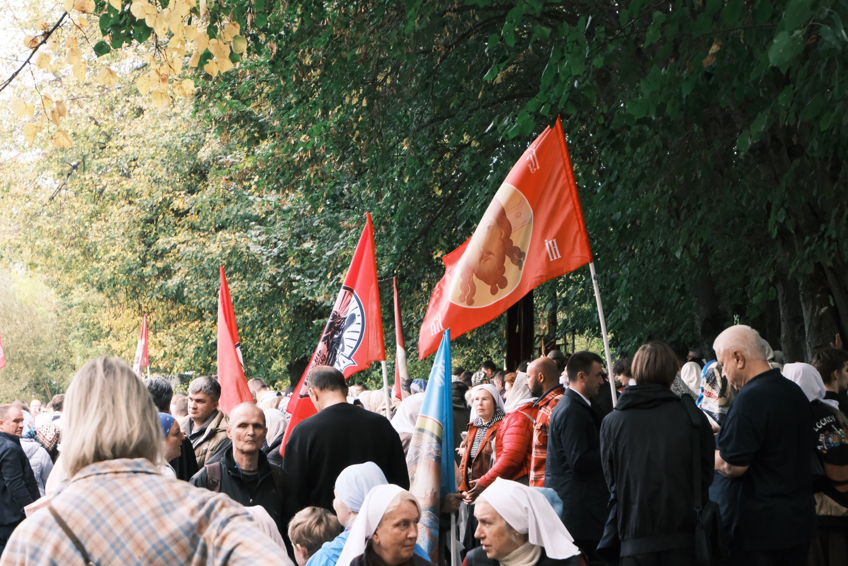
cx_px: 424
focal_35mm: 68
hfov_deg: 29.7
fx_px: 1602
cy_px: 283
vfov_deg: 20.0
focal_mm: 45
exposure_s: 1/1000
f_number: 5.6
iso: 5000
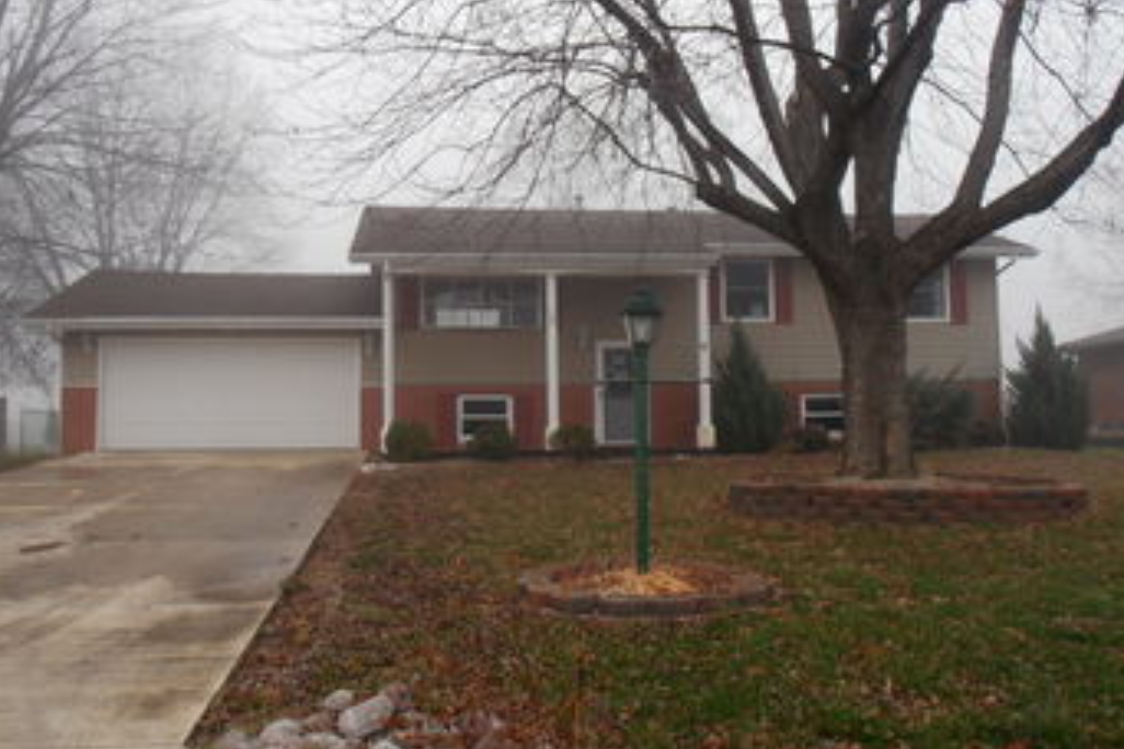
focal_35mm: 39
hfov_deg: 49.6
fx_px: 1218
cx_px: 562
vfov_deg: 34.2
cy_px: 345
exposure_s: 1/250
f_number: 3.9
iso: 80
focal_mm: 6.61
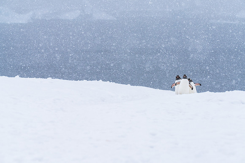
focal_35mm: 200
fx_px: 1361
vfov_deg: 6.9
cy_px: 82
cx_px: 122
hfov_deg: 10.3
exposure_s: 1/1000
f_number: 9
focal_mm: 200
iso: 1600
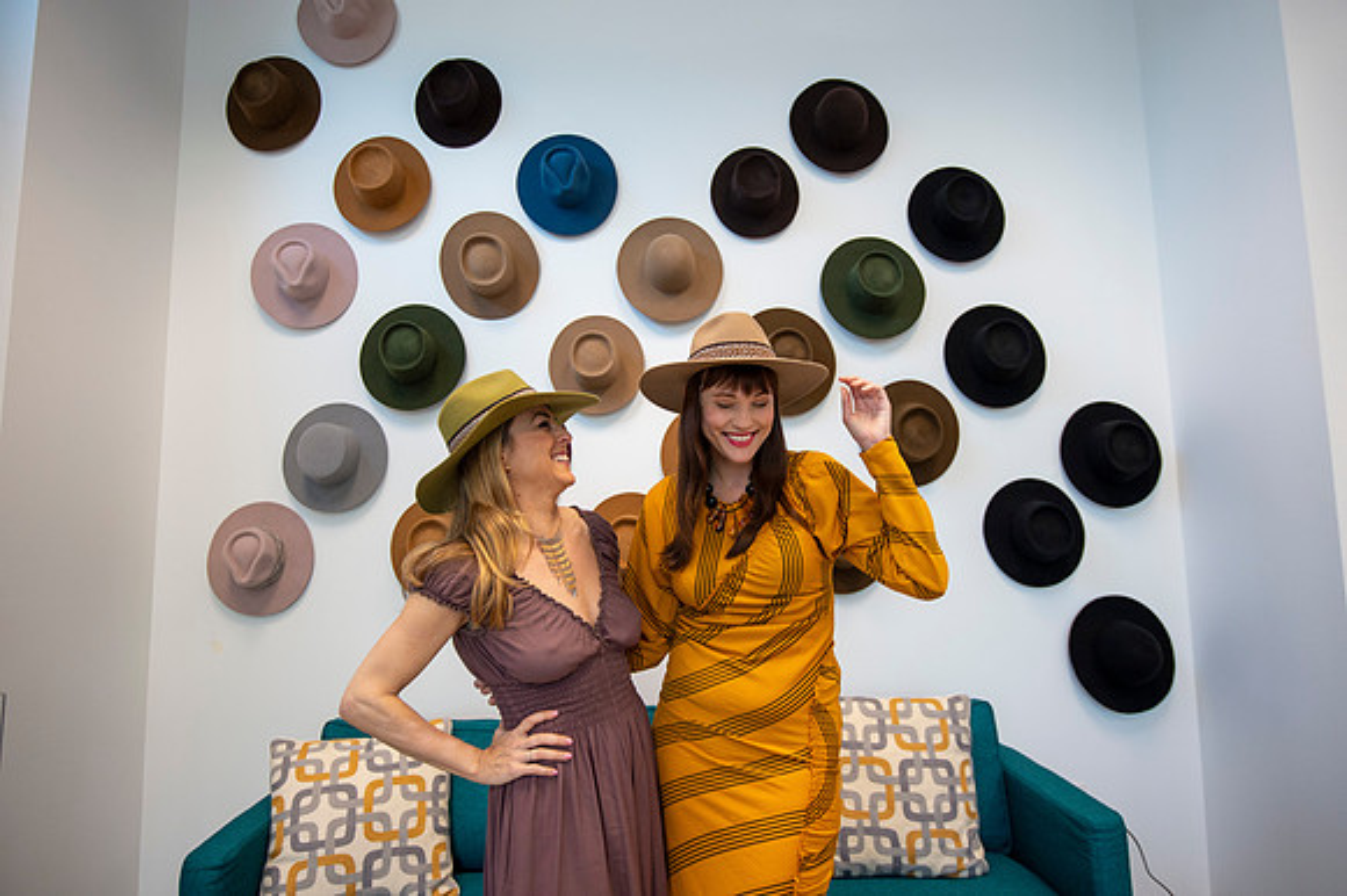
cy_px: 448
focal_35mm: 21
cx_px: 674
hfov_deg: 81.2
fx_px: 785
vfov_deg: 59.4
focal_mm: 21
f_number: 4
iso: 2000
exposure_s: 1/160
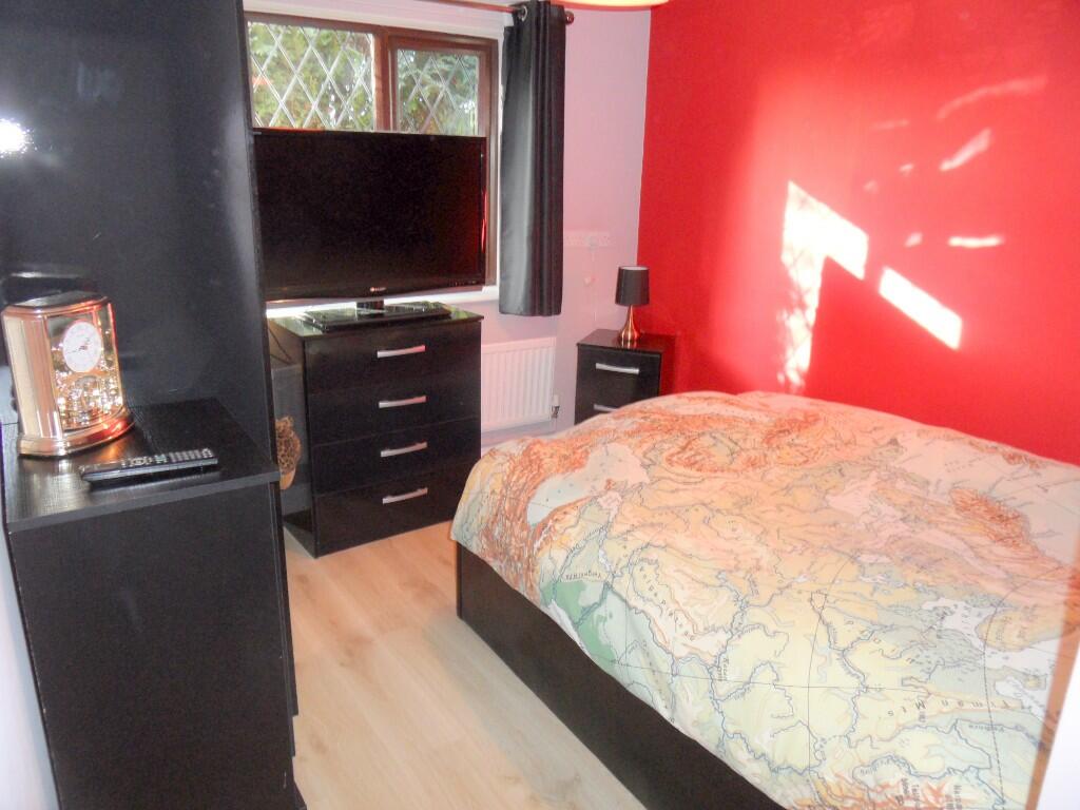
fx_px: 749
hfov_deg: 71.6
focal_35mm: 24
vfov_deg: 56.8
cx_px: 540
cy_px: 405
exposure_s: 1/30
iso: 200
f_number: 3.2
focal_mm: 3.9
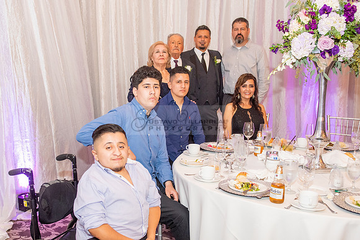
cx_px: 153
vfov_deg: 34.6
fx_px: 385
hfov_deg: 50.0
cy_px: 133
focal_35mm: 38
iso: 1600
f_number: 3.5
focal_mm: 27
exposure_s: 1/250
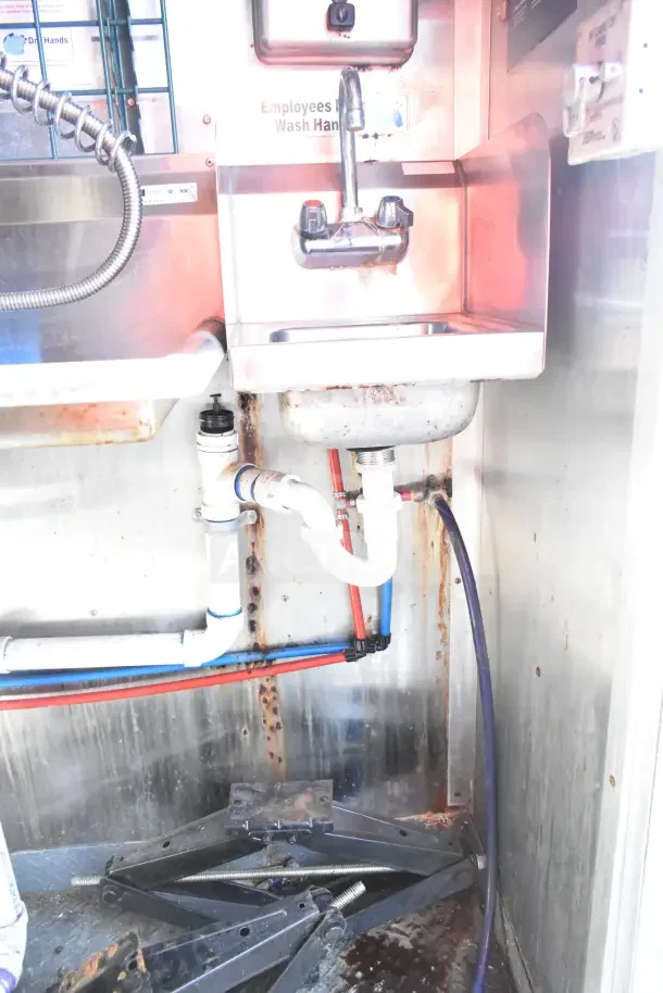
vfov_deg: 67.4
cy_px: 496
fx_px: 745
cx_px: 332
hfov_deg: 48.0
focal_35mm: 27
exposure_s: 1/200
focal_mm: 18
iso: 6400
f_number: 7.1
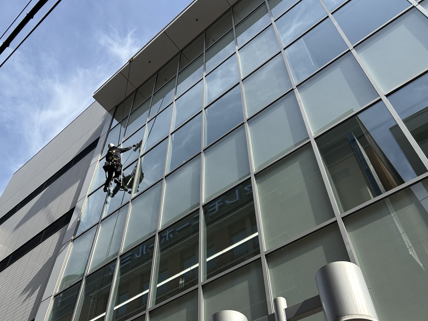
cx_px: 145
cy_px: 213
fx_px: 445
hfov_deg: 50.5
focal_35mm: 36
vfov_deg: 39.2
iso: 50
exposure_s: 1/3257
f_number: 1.5
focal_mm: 5.7
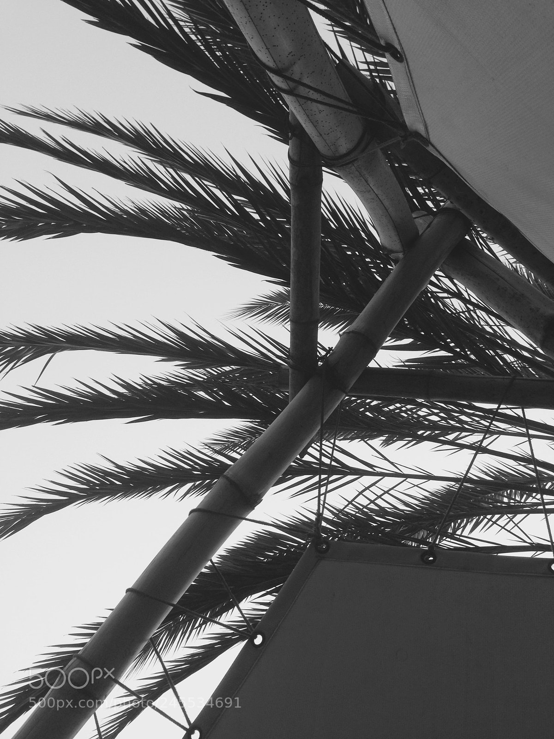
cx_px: 277
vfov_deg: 55.4
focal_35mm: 33
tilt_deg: +62.9
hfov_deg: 42.9
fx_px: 704
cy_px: 370
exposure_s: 1/238
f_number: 2.4
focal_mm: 4.12
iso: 50
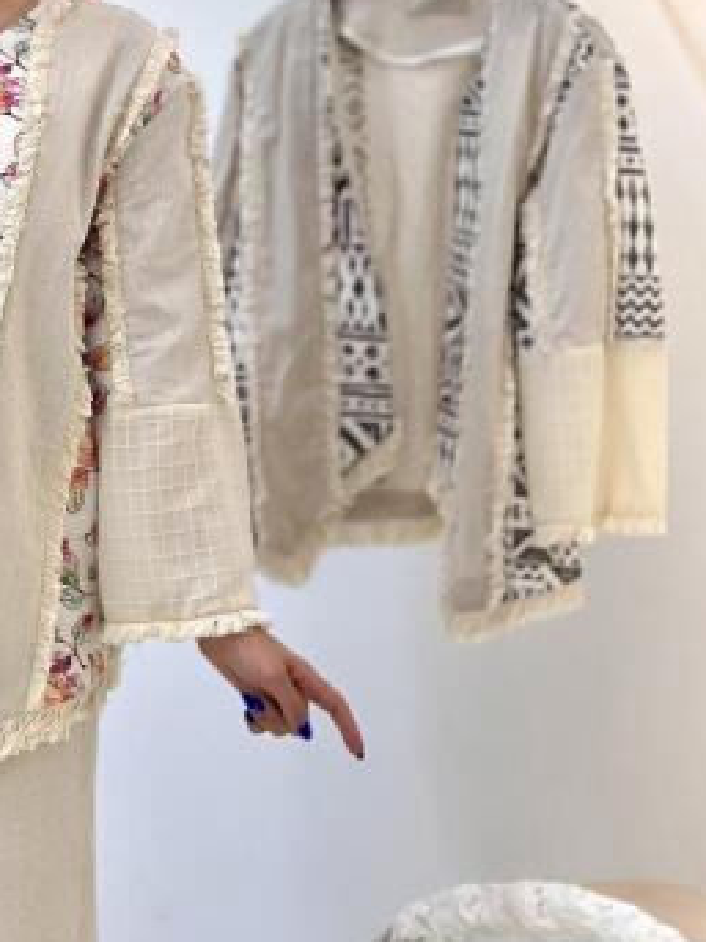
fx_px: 2286
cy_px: 148
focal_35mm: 84
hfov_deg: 17.4
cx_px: 110
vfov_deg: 22.9
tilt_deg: -1.7
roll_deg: -3.0
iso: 80
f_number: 1.78
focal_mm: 6.86
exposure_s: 1/201
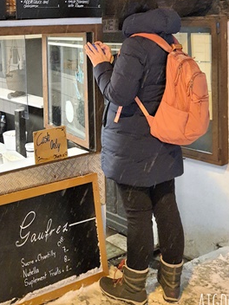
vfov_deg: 37.3
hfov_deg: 29.3
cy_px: 35
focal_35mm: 48
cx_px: 35
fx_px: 423
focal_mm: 4.32
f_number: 1.7
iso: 500
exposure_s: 1/50
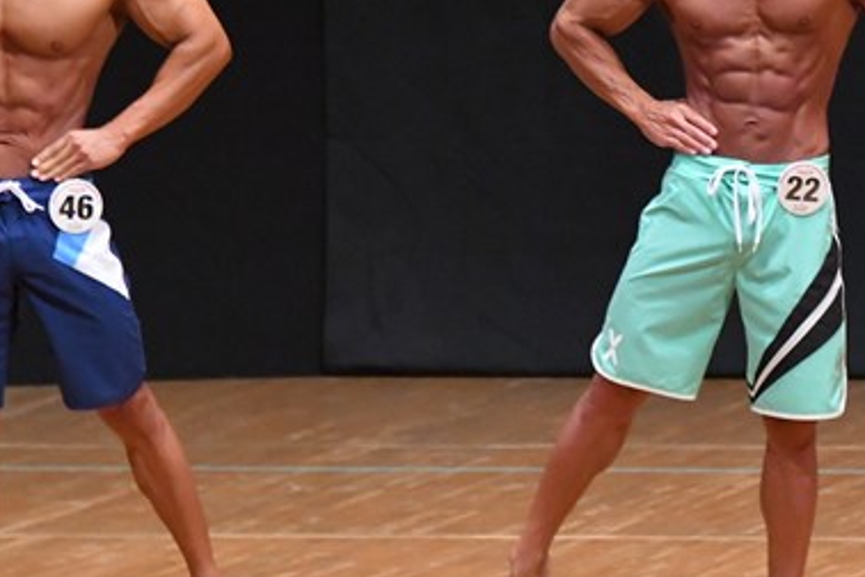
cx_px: 841
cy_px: 211
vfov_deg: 2.6
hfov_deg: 3.9
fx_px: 12566
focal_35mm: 523
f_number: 5.6
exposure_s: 1/400
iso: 8000
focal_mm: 170
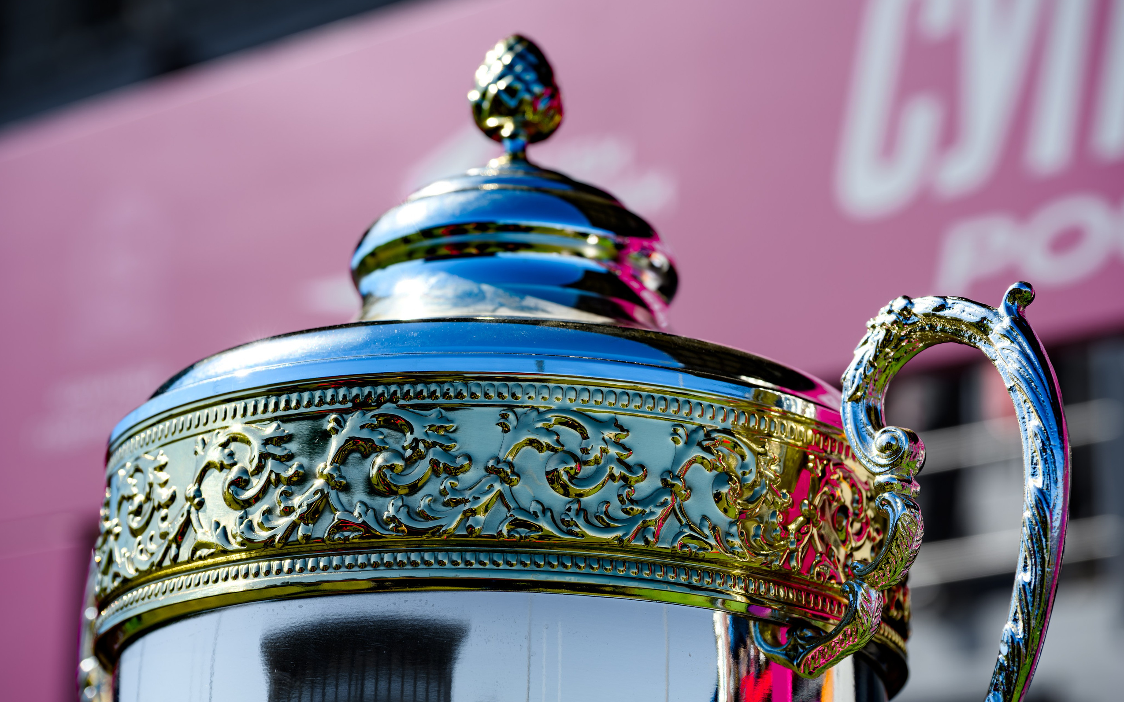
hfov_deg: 23.0
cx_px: 563
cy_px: 368
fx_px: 2757
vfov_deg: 14.5
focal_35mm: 90
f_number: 5.6
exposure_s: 1/800
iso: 100
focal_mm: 88
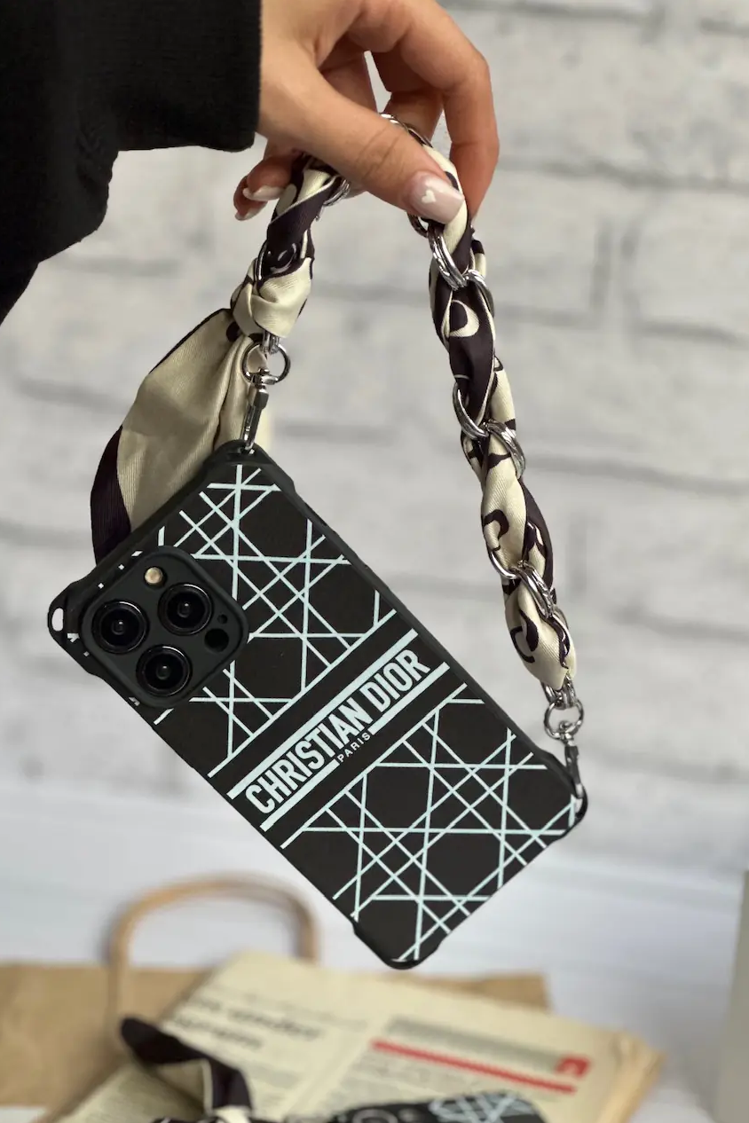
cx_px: 365
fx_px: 2528
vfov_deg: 25.1
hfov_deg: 16.9
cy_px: 566
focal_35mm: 81
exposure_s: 1/121
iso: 250
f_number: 2.8
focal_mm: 9
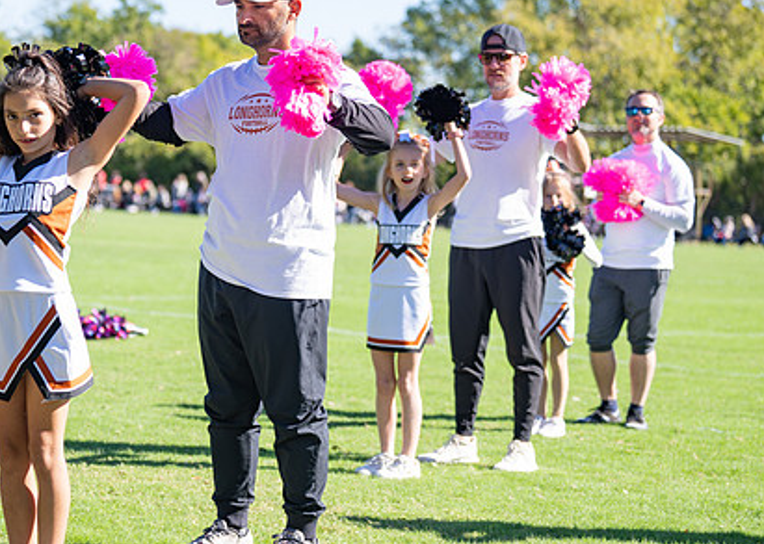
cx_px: 229
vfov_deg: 13.4
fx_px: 2320
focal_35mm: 107
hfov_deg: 18.6
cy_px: 281
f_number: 2.8
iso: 200
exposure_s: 1/1250
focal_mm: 70
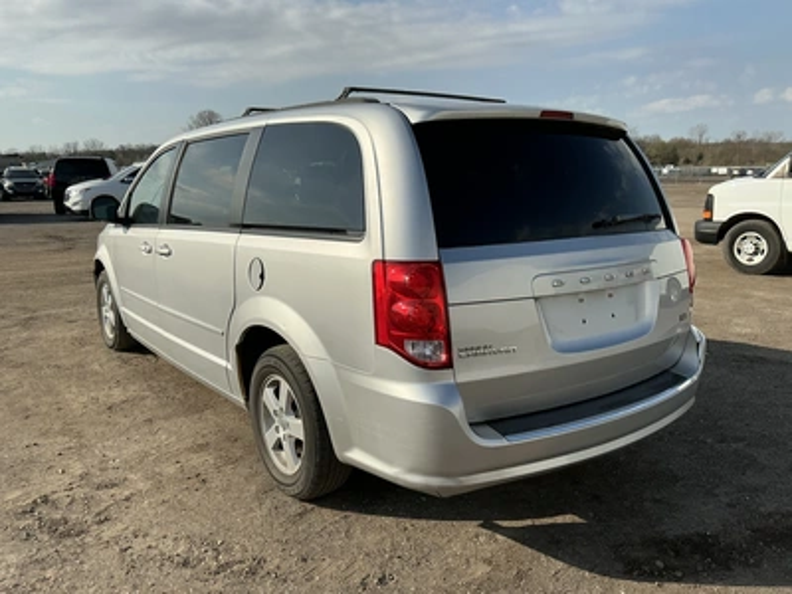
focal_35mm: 28
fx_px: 641
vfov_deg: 49.7
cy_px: 297
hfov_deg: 63.4
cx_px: 396
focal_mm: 3
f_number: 1.8
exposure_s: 1/2427
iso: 25
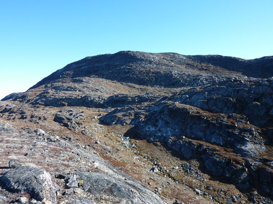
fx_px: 197
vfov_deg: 54.9
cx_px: 136
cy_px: 102
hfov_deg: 69.4
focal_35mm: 25
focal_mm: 4.1
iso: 80
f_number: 4
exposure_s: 1/320
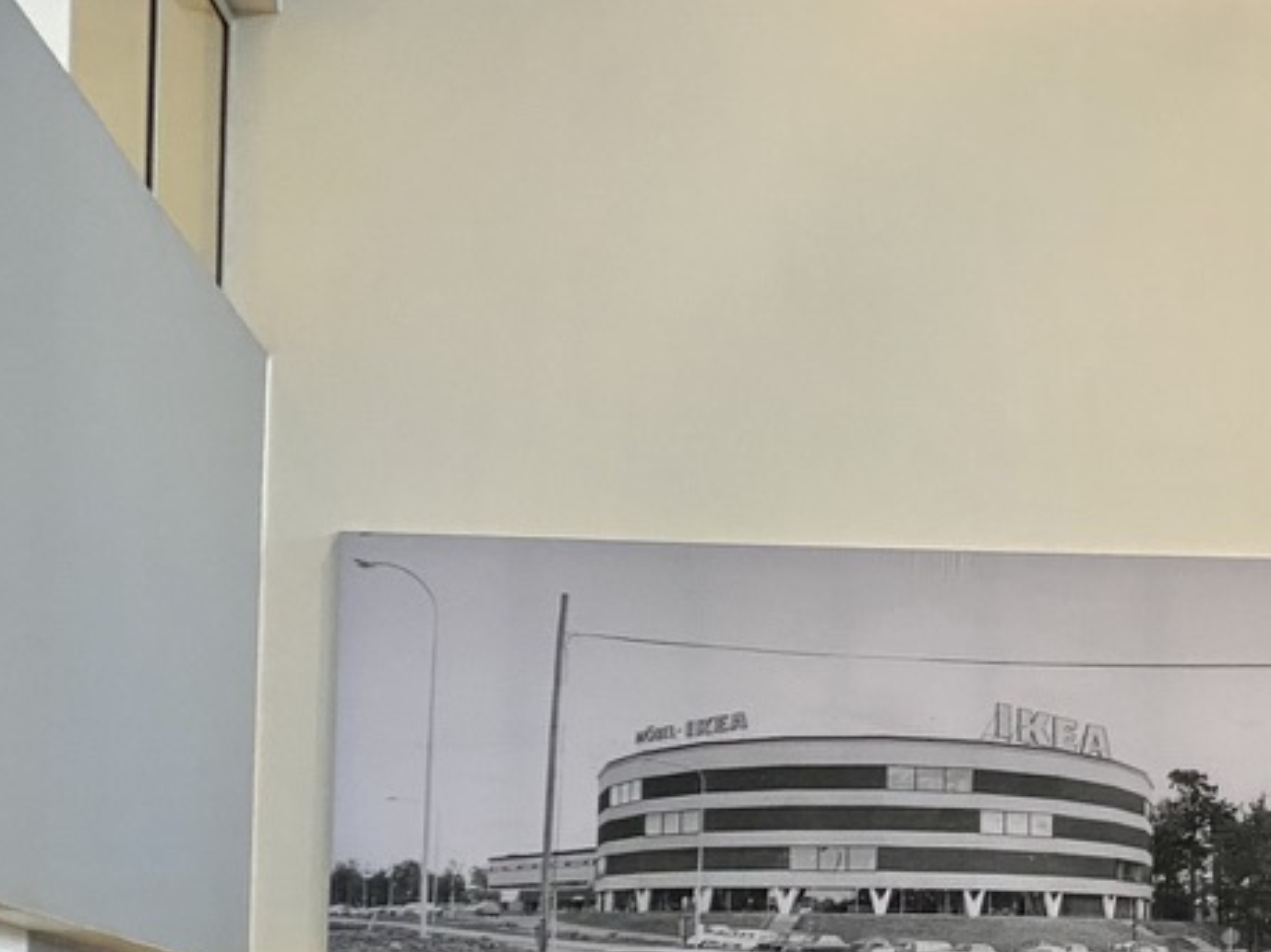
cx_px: 1337
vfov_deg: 12.7
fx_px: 4258
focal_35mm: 116
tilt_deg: +2.8
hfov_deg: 16.5
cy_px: 827
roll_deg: -0.9
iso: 100
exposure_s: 1/50
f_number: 2
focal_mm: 6
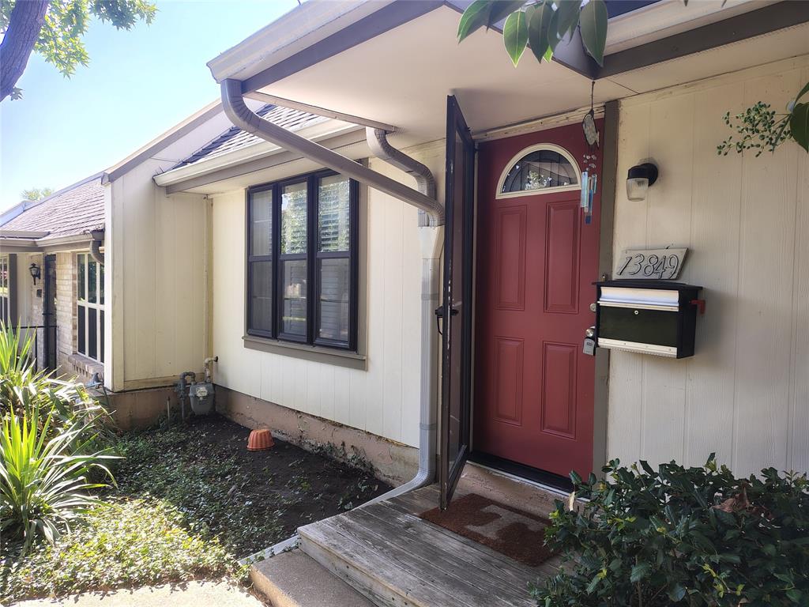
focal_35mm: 24
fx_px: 561
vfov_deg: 56.8
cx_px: 404
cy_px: 304
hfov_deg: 71.6
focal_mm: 5.56
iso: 100
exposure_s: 1/182
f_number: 1.8
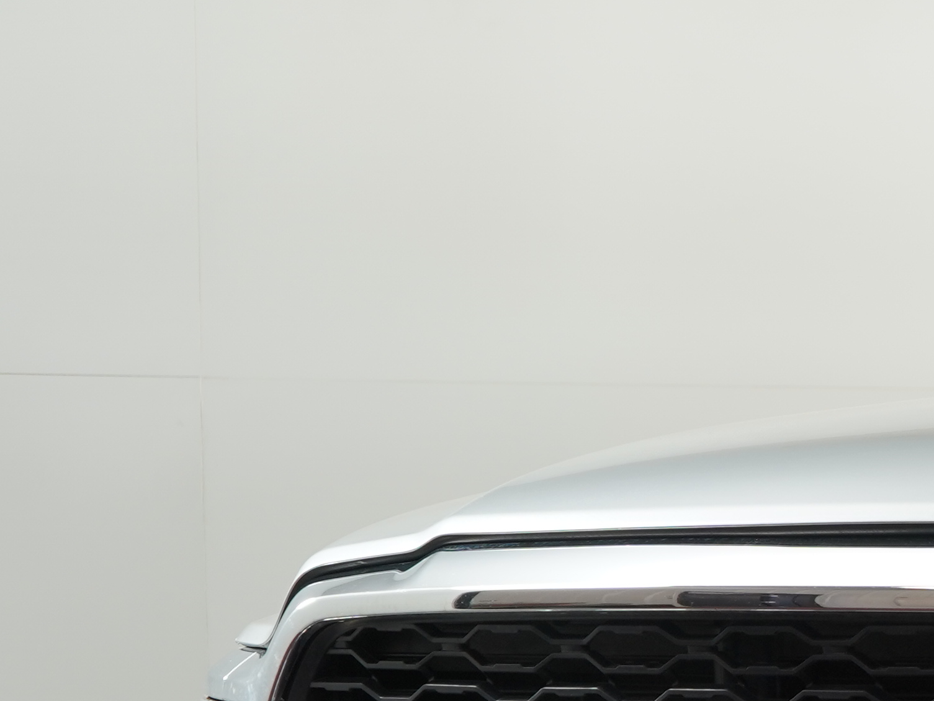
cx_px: 1844
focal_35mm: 184
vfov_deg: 8.0
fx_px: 4965
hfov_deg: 10.0
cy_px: 807
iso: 250
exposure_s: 1/60
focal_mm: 48
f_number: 4.5
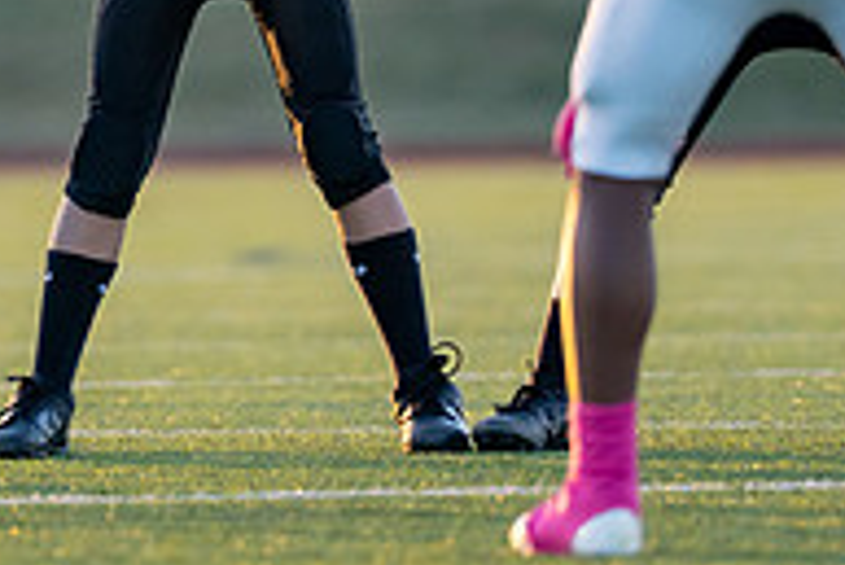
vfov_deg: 1.6
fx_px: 19754
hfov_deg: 2.5
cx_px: 201
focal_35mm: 841
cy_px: -149
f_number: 2.8
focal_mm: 200
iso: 640
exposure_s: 1/1250
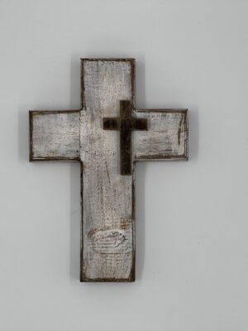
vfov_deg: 25.3
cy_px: 166
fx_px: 736
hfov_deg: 19.1
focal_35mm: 77
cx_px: 124
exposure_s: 1/307
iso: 32
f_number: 2.8
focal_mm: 9
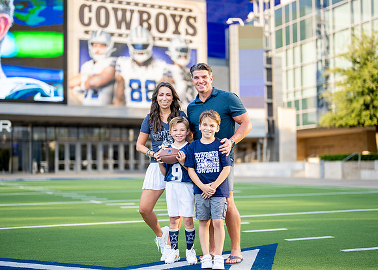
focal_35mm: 58
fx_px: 618
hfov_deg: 34.0
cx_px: 192
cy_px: 136
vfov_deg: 24.6
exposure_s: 1/1600
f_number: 1.2
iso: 100
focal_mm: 50
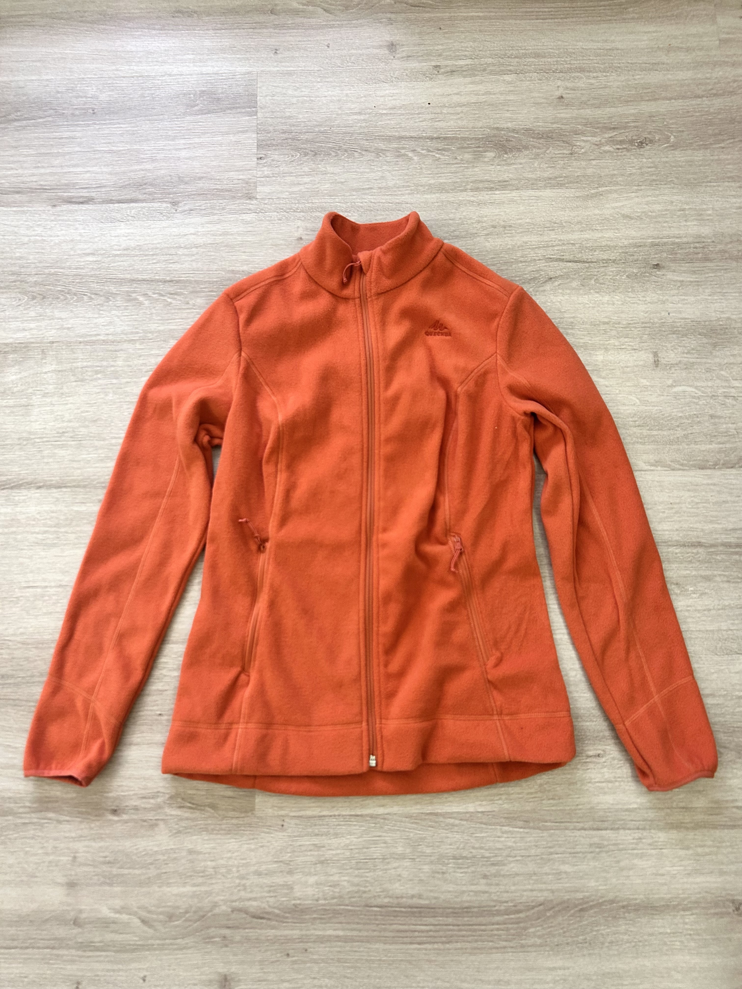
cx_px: 371
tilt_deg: -77.8
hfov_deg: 53.1
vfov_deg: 67.3
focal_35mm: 26
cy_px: 494
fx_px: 743
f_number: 1.5
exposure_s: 1/60
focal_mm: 5.7
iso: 160
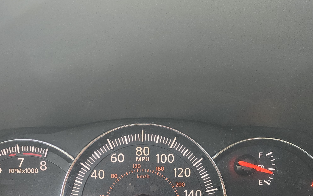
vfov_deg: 24.6
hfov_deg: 40.8
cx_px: 118
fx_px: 418
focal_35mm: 49
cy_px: 215
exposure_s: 1/120
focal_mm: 6.4
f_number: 1.8
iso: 125
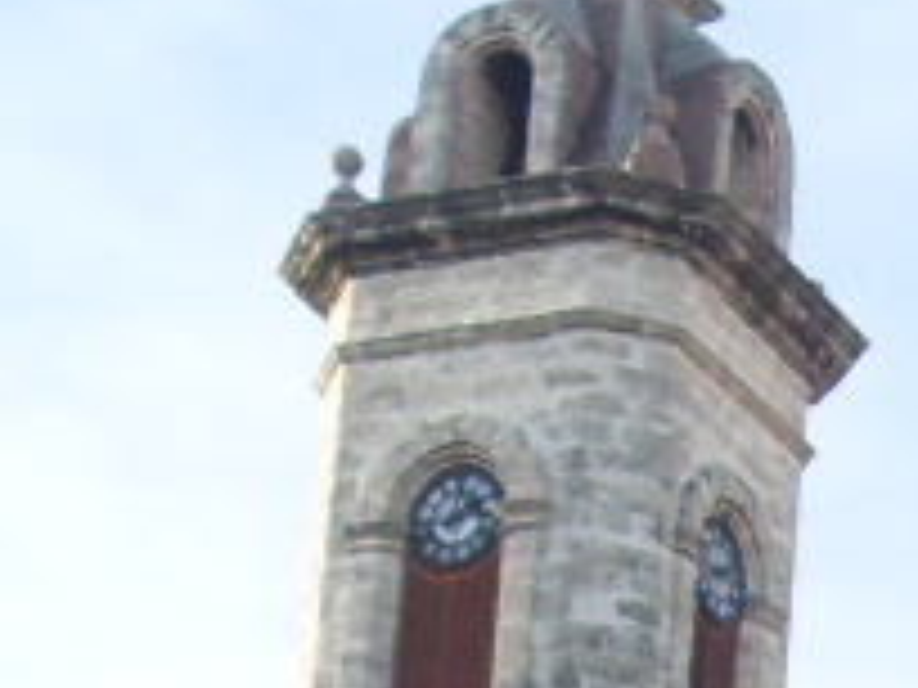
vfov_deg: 8.0
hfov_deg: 10.2
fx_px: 4667
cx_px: 1976
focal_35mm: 176
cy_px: 1448
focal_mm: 6.3
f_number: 7
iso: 80
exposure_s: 1/90
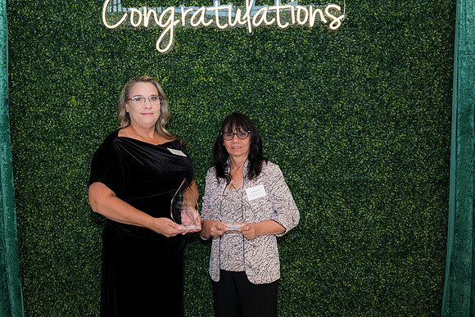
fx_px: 462
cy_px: 158
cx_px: 238
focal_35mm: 35
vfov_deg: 37.9
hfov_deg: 54.4
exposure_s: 1/160
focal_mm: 35
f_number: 5
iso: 400
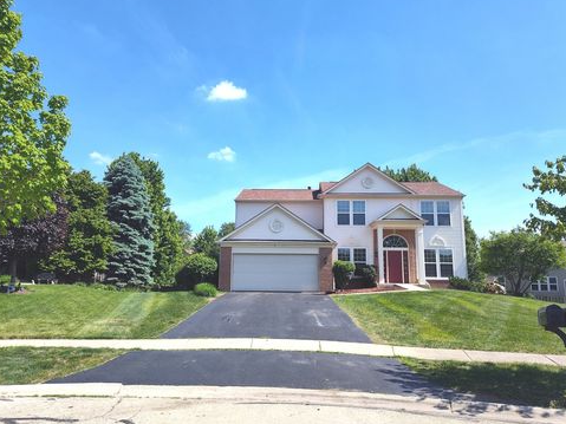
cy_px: 213
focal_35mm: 24
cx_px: 285
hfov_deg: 71.6
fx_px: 392
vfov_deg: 56.8
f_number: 1.8
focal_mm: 5.56
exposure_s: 1/1190
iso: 100
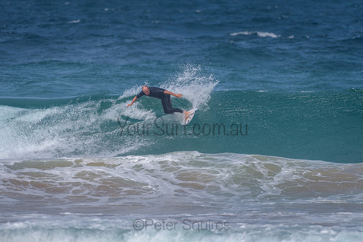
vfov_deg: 2.2
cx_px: 212
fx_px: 6186
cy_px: 101
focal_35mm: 613
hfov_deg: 3.4
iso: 100
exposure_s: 1/2000
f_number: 5.6
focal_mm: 500
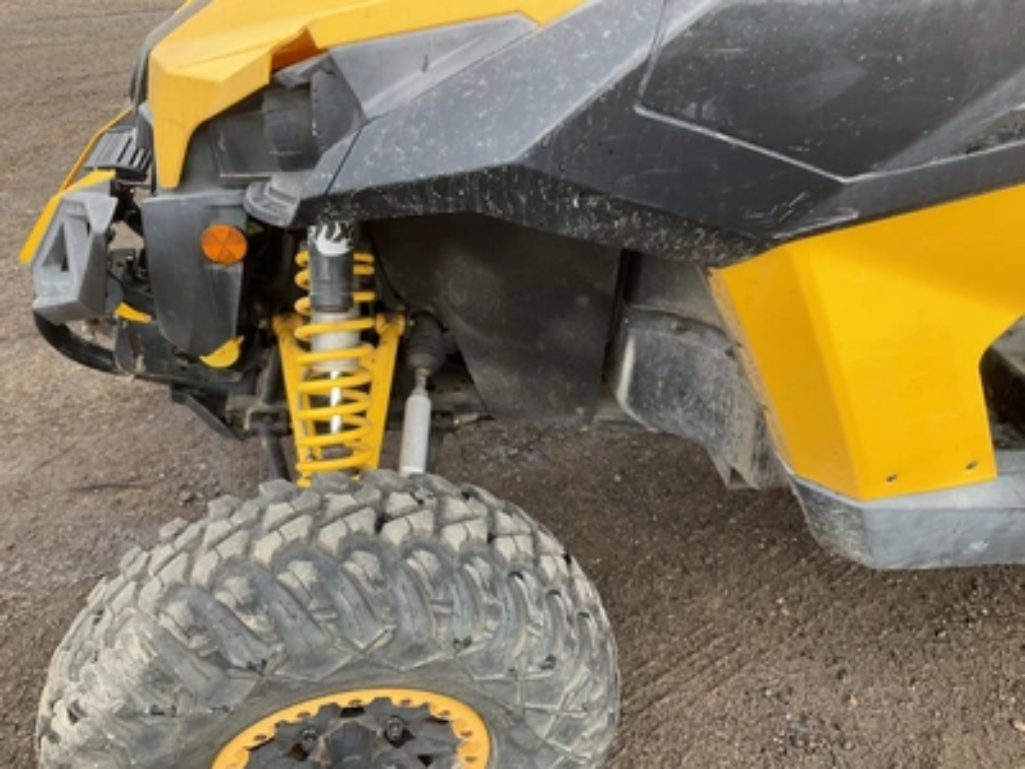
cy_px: 384
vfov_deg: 48.2
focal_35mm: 29
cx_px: 512
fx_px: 859
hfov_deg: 61.7
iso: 20
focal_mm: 3
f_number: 1.8
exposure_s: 1/142
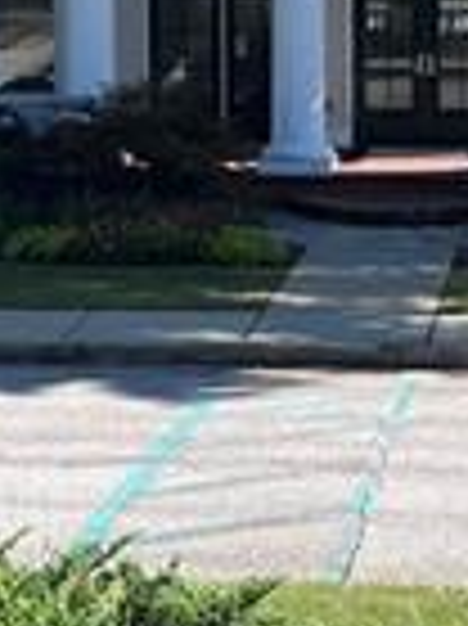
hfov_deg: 11.0
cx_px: 486
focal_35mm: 133
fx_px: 2401
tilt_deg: -2.5
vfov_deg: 14.6
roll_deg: -0.9
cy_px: 9
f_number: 1.78
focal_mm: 6.86
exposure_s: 1/1779
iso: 80
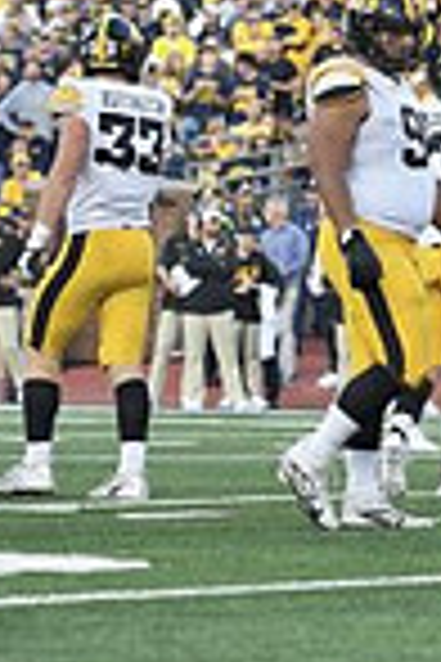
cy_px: 297
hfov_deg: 3.4
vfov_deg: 5.1
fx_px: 7441
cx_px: 428
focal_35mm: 405
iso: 800
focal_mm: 110
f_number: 2.8
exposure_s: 1/1000
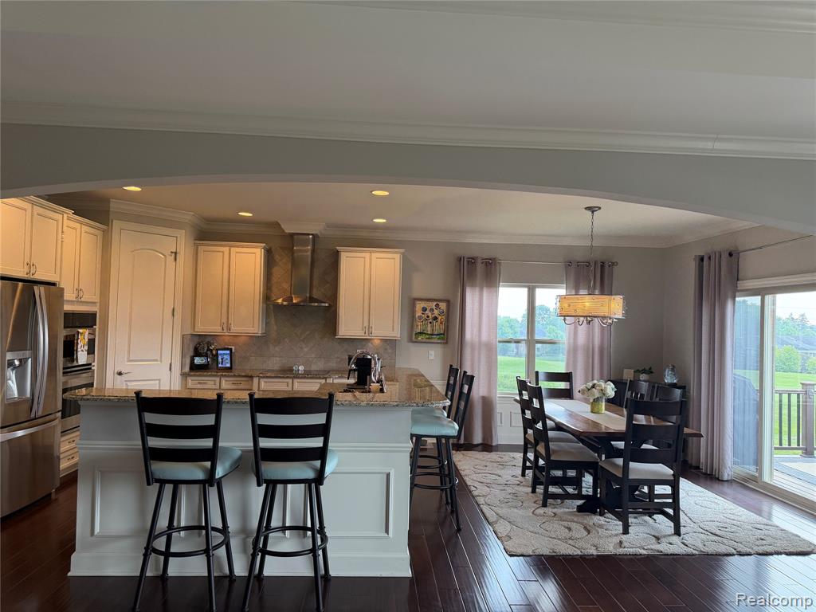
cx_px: 408
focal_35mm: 24
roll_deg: -1.8
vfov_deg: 56.8
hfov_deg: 71.6
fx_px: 566
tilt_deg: +1.3
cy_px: 306
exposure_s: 1/198
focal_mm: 6.76
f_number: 1.78
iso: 160
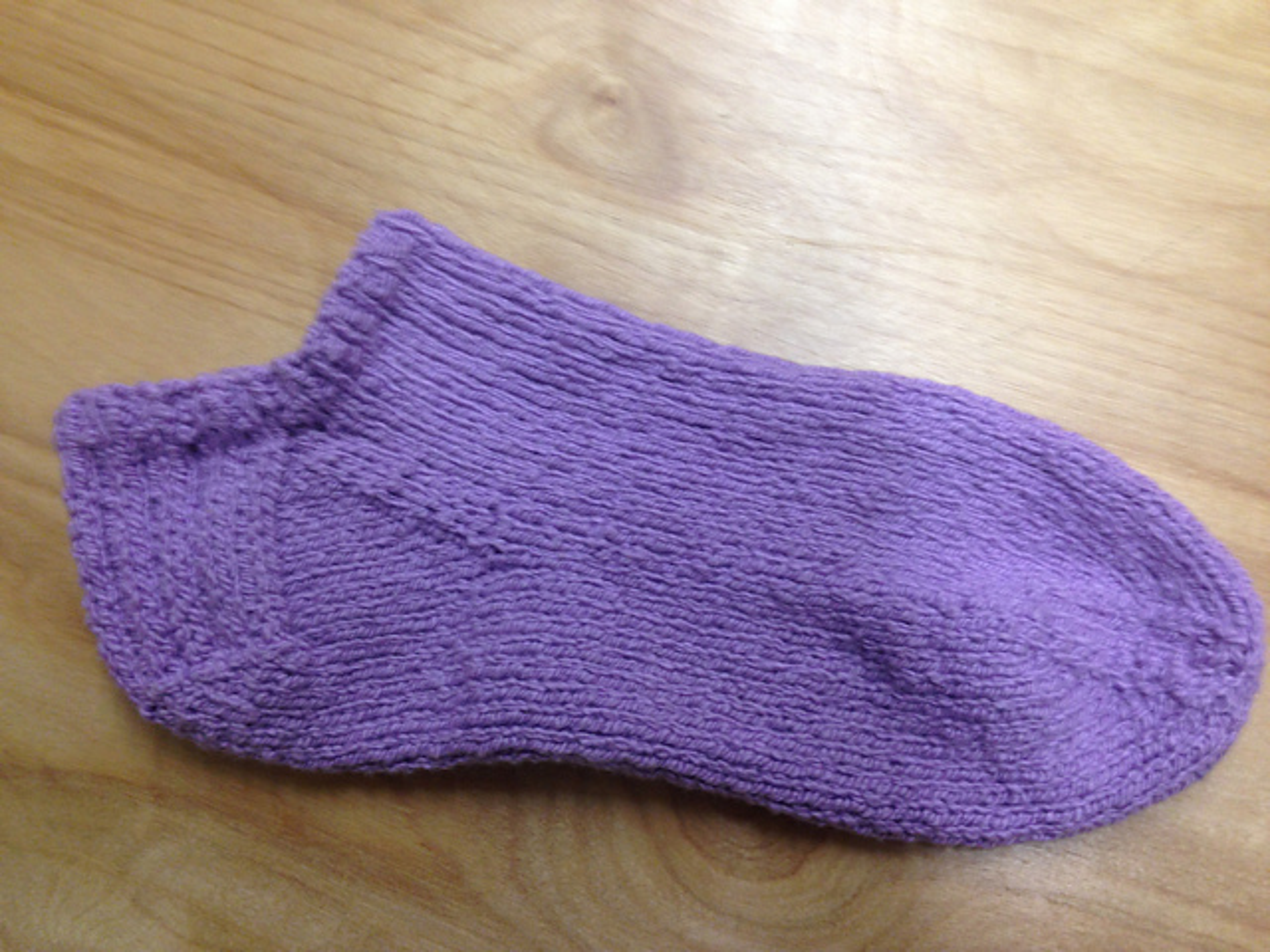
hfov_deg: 55.4
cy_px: 476
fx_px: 1211
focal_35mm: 33
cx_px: 635
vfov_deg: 42.9
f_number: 2.4
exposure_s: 1/20
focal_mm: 4.12
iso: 80
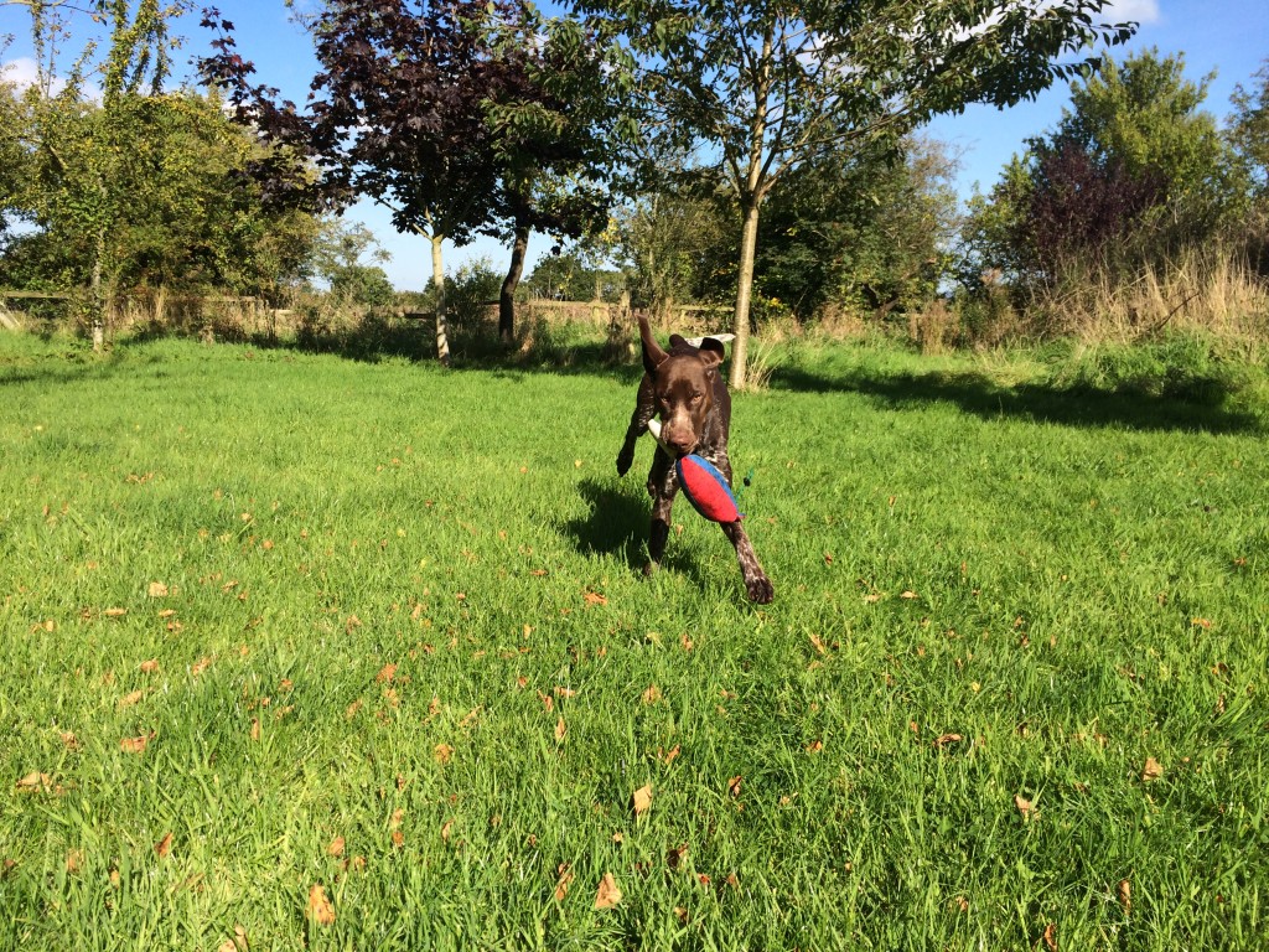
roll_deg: -4.7
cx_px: 634
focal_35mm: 29
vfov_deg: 48.2
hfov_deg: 61.7
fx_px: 1063
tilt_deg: -8.2
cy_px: 476
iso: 32
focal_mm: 4.15
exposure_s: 1/1414
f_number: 2.2
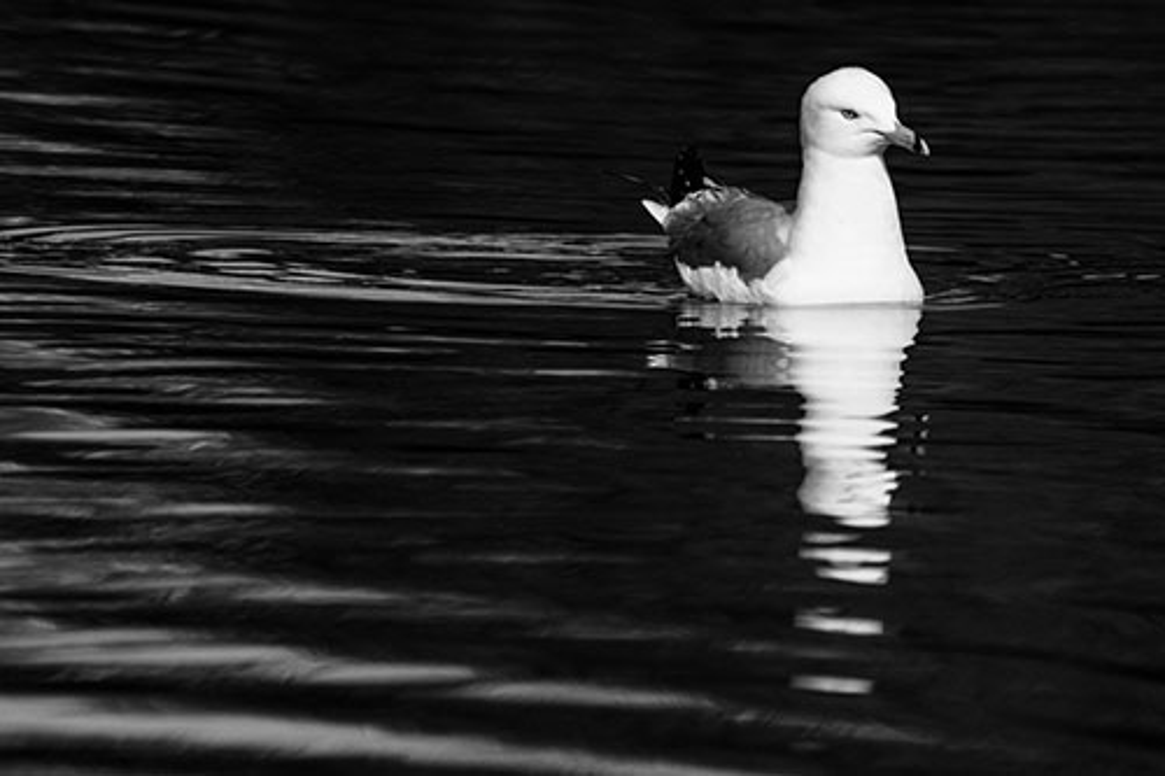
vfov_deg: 1.1
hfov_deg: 1.7
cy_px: 388
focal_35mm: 1200
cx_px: 582
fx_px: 38818
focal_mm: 1200
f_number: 13
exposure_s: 1/3200
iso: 2500
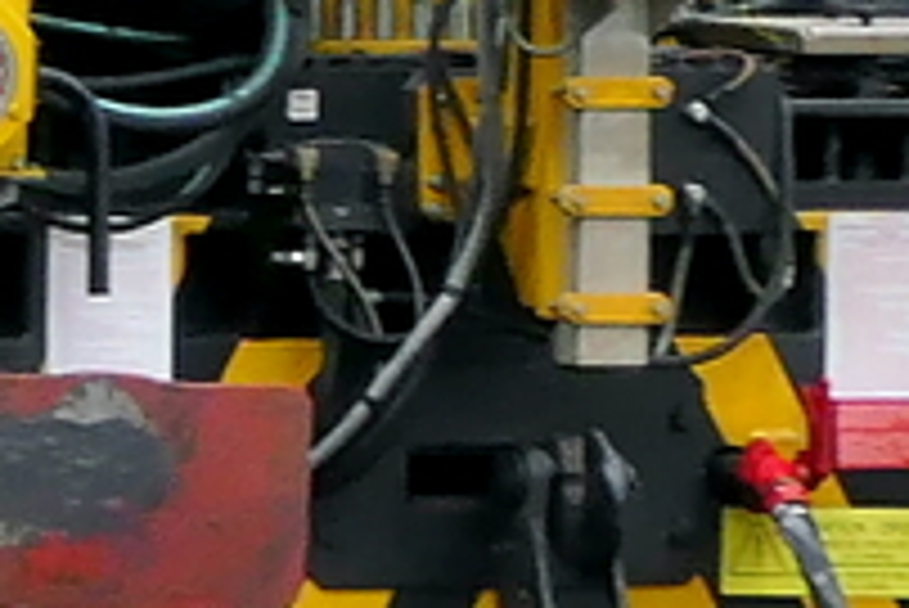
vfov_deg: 2.1
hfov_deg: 3.1
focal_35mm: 657
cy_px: -234
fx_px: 16601
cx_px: -1278
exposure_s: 1/800
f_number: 5.6
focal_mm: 30.3
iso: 640
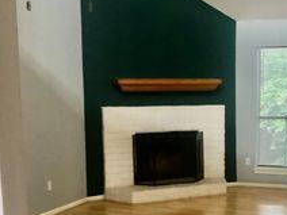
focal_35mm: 66
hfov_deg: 28.7
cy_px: 168
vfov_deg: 22.0
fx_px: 547
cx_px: 230
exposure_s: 1/12
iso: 100
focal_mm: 3.99
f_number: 1.8
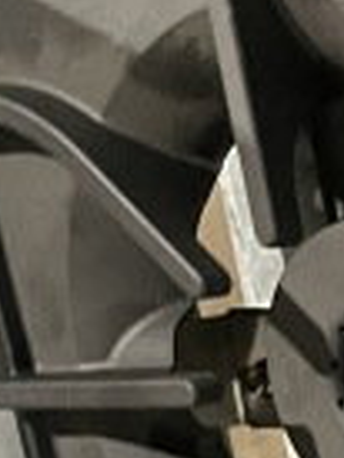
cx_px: 965
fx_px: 2037
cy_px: 968
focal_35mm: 154
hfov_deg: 8.4
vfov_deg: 11.4
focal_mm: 4.2
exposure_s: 1/60
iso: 400
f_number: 1.6
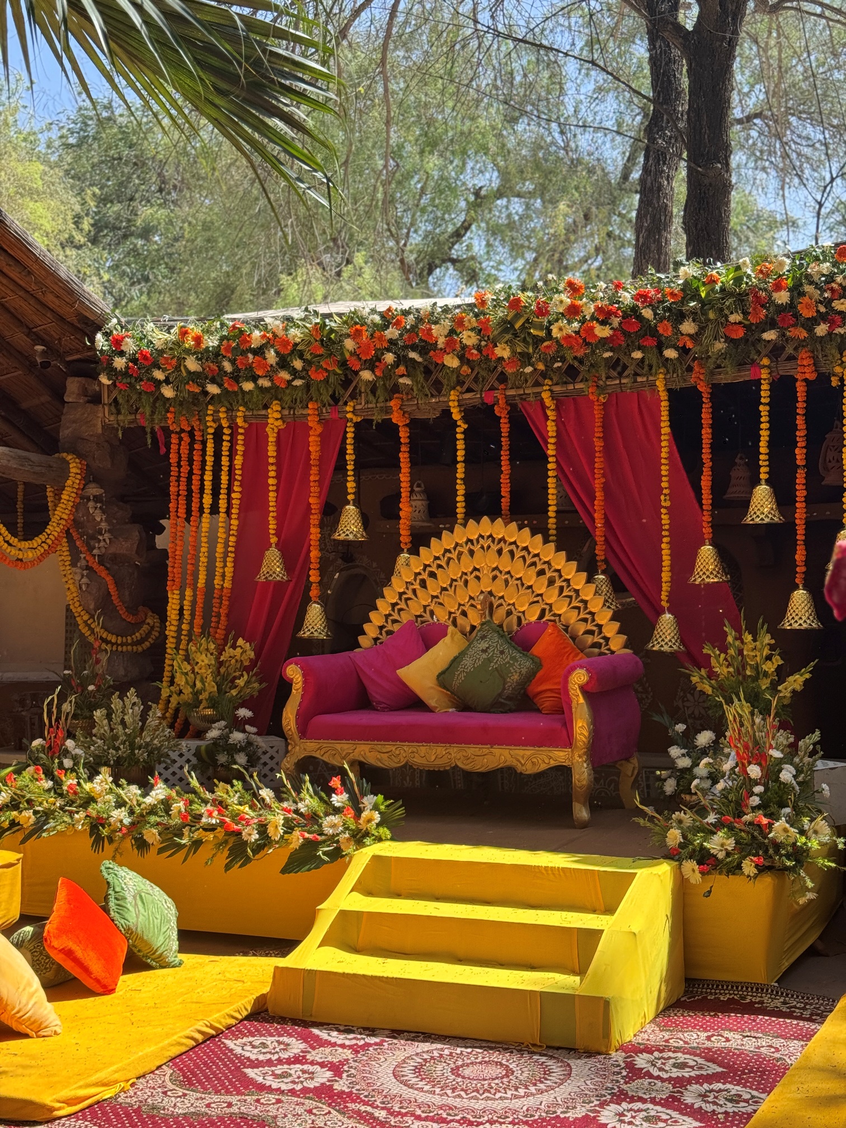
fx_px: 1564
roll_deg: +1.4
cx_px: 423
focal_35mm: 48
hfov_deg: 30.3
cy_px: 564
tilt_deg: +1.8
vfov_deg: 39.7
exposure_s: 1/952
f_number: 1.78
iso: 64
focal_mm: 6.76
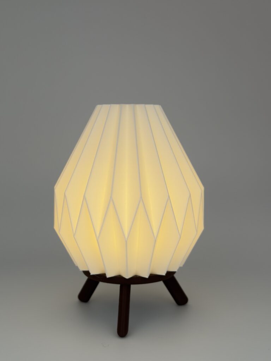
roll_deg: -0.6
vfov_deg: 39.7
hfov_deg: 30.3
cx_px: 136
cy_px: 180
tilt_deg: -5.8
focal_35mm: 48
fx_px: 501
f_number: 1.78
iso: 100
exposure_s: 1/82
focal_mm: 6.76
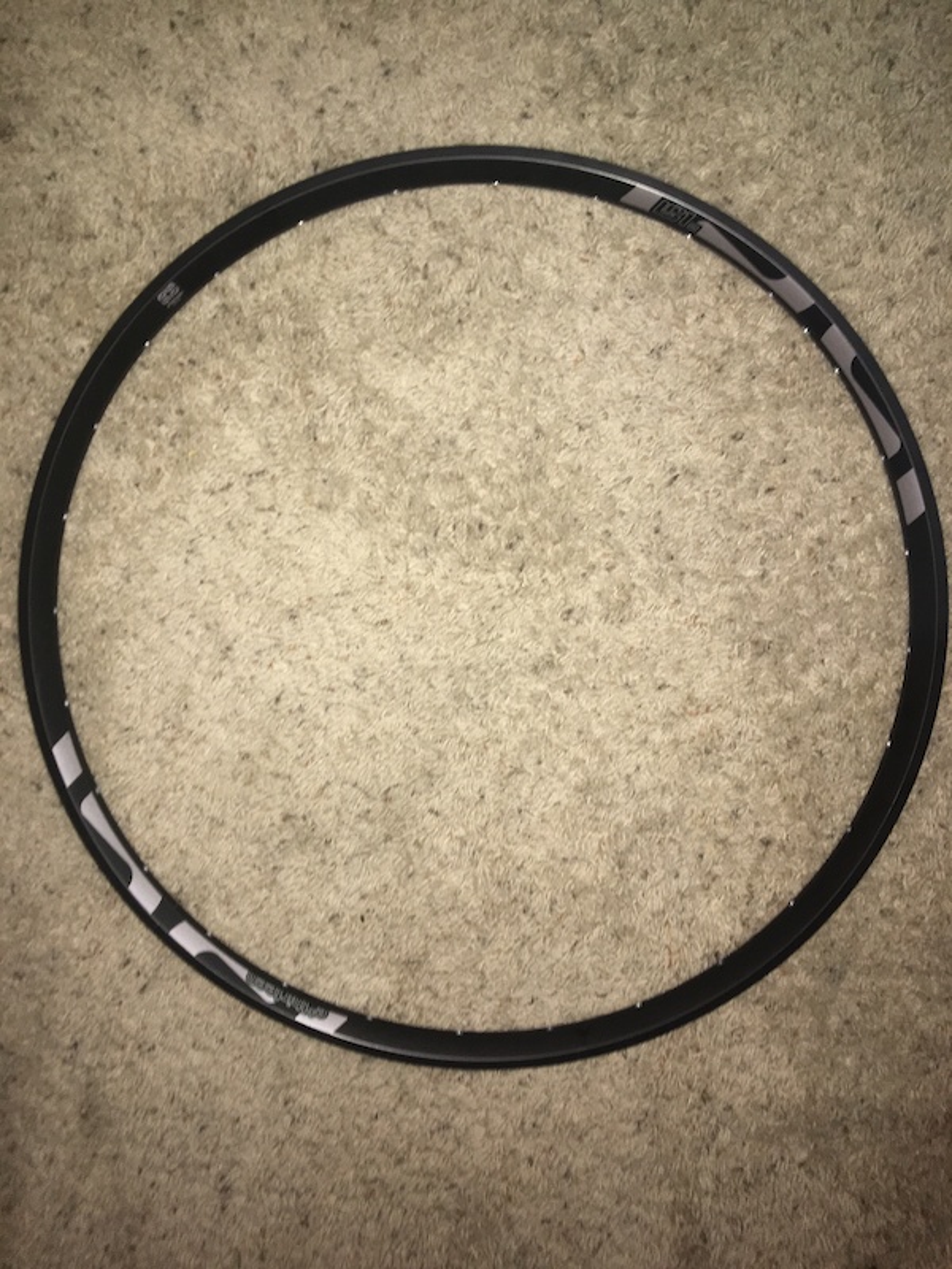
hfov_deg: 48.2
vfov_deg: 61.7
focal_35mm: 29
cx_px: 476
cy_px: 634
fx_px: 1063
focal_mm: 4.15
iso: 64
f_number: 2.2
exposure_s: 1/16
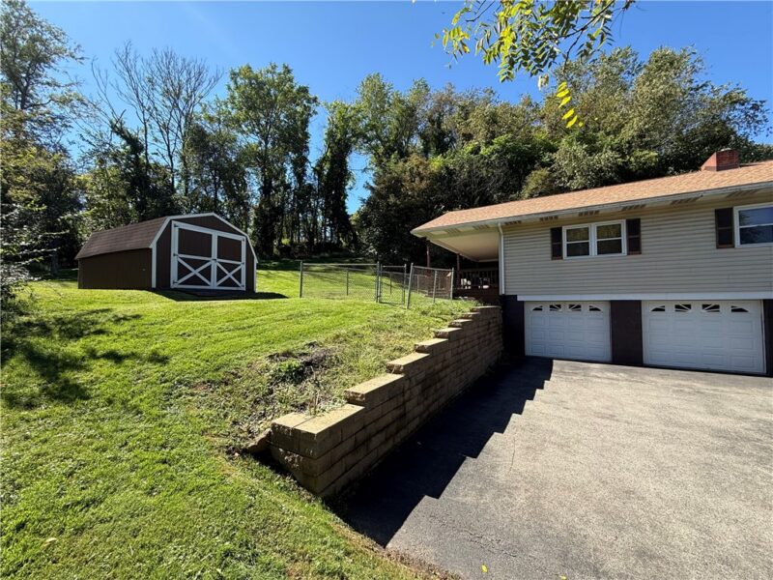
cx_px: 386
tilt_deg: +3.0
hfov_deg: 102.1
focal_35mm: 14
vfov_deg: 85.7
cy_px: 290
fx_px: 313
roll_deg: +0.1
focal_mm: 2.22
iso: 50
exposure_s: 1/679
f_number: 2.2
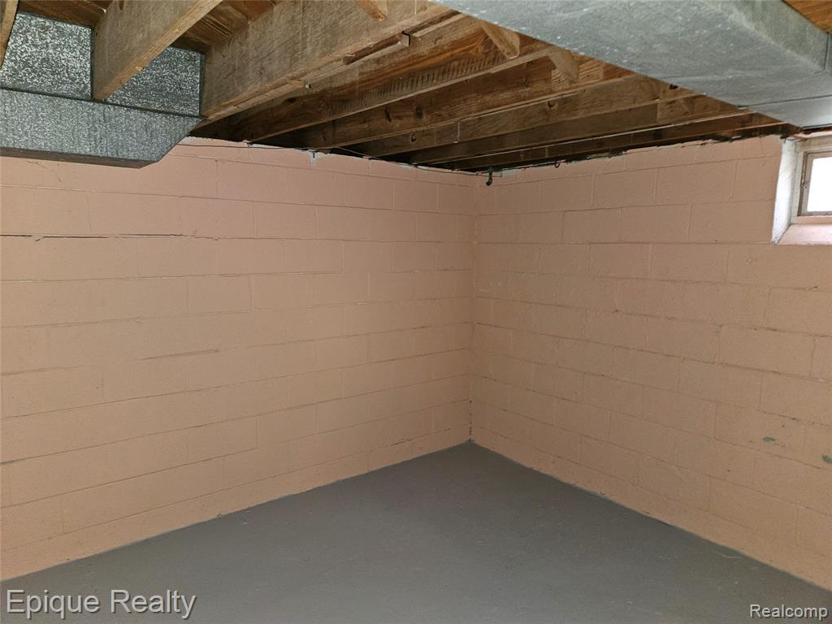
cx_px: 416
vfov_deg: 58.9
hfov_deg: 73.9
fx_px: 553
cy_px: 312
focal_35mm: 23
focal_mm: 5.4
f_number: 1.8
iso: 160
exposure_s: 1/9.99
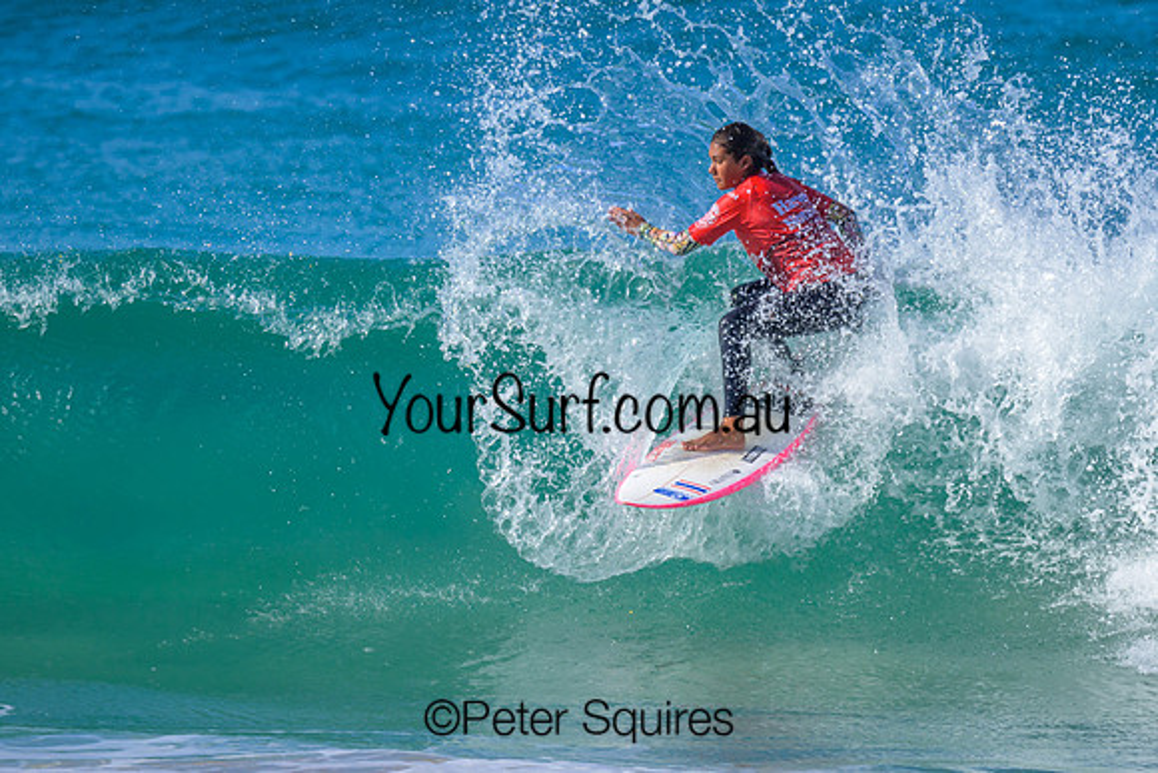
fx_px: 35359
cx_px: 701
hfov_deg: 1.9
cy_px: 387
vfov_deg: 1.3
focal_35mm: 1099
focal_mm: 800
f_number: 6.3
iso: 360
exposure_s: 1/2000
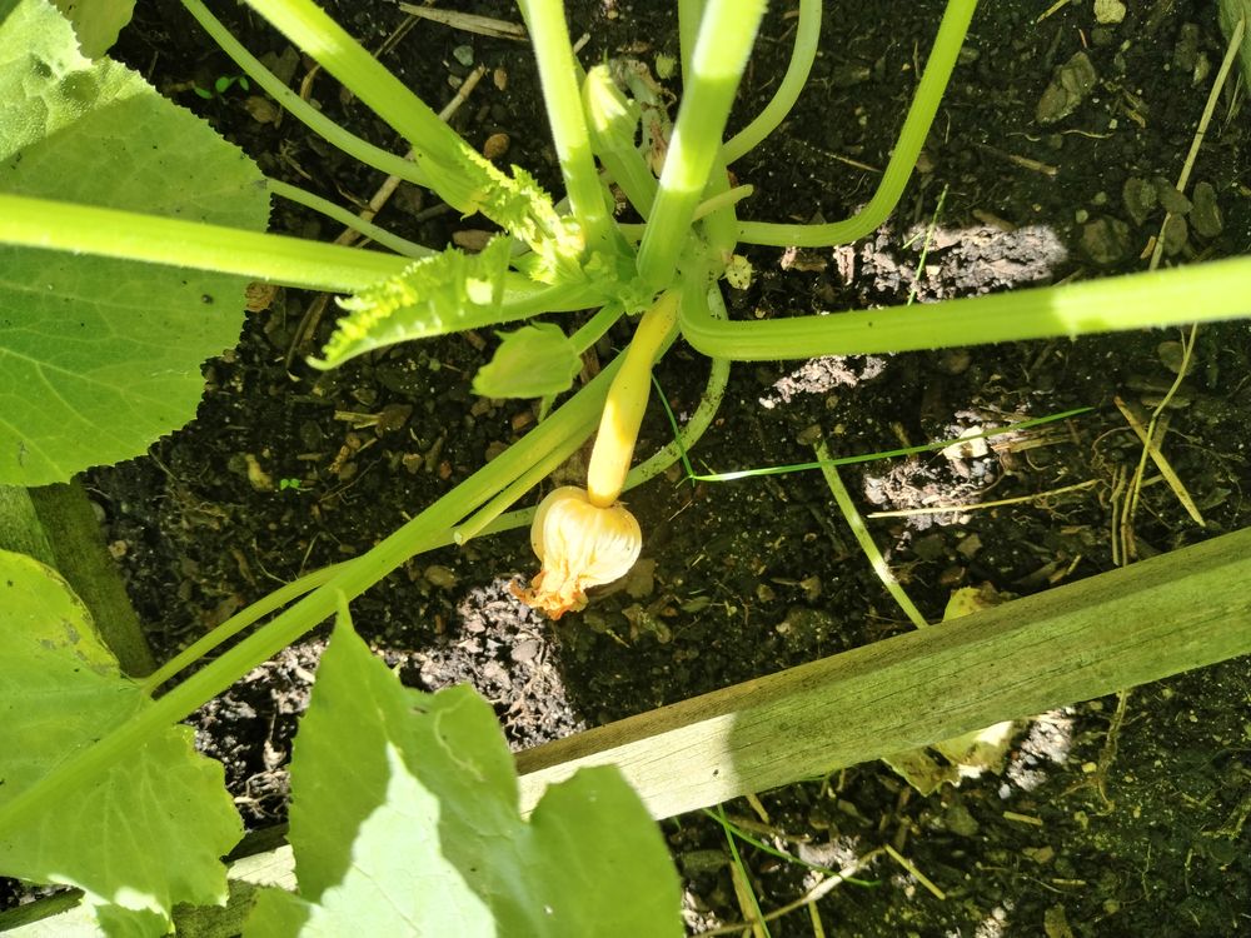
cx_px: 626
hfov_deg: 67.3
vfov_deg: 53.1
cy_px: 469
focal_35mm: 26
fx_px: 940
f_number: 1.8
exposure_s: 1/221
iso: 100
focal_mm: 4.25
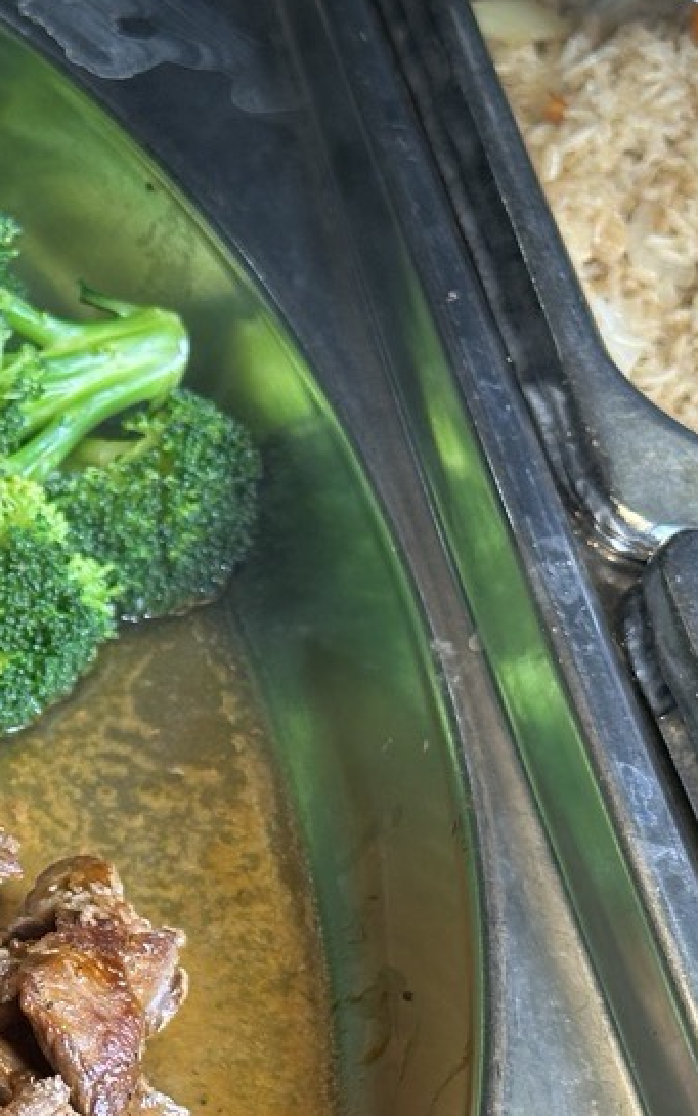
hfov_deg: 11.0
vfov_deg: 18.5
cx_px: -487
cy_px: 831
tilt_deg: -43.6
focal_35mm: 112
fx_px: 3406
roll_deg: -6.7
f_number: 1.78
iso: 64
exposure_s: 1/366
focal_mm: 6.86
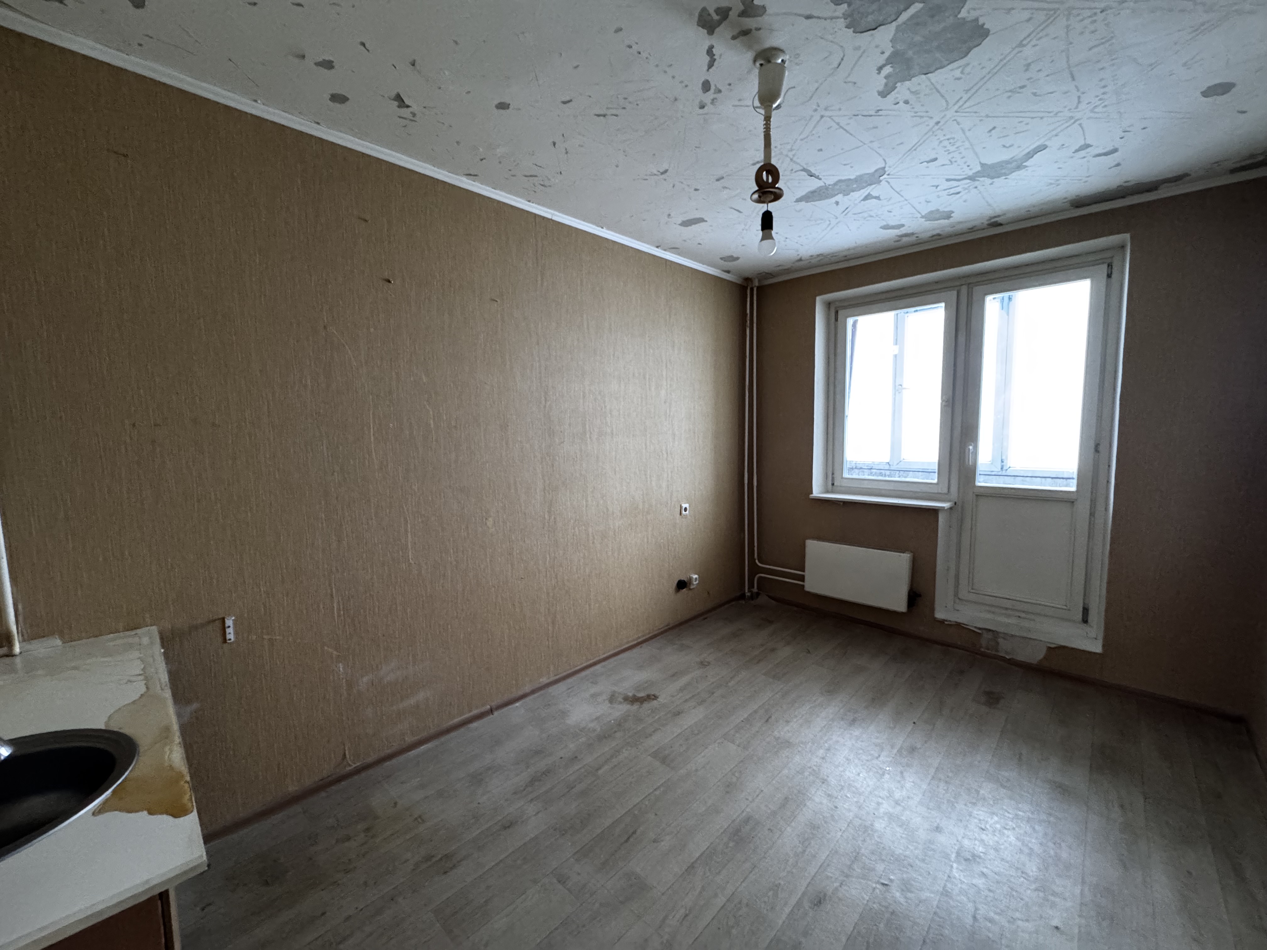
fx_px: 512
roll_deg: +1.0
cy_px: 475
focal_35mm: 14
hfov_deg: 102.1
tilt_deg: -4.8
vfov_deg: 85.7
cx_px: 634
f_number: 2.2
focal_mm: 2.22
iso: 640
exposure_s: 1/60
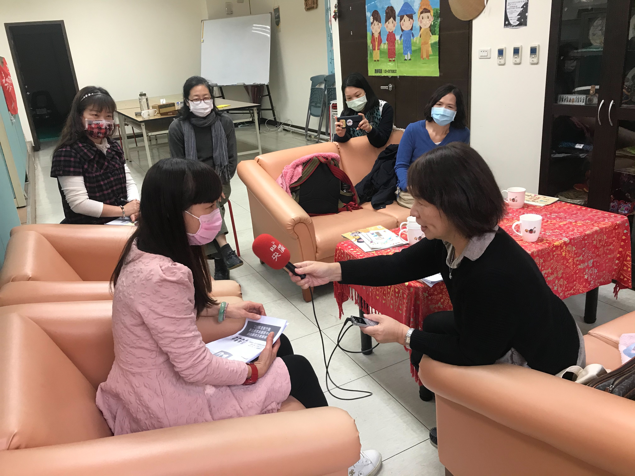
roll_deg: +5.3
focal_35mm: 28
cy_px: 238
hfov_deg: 63.4
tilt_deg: -19.8
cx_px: 318
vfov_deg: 49.7
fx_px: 514
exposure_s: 1/30
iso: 32
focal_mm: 3.99
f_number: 1.8
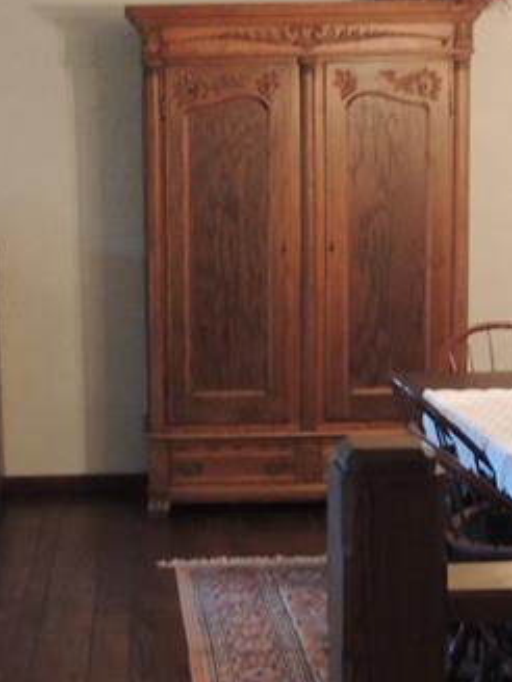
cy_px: 368
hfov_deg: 19.6
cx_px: 158
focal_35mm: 75
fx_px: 1479
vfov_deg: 26.0
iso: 400
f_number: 2.8
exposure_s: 1/13
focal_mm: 4.3
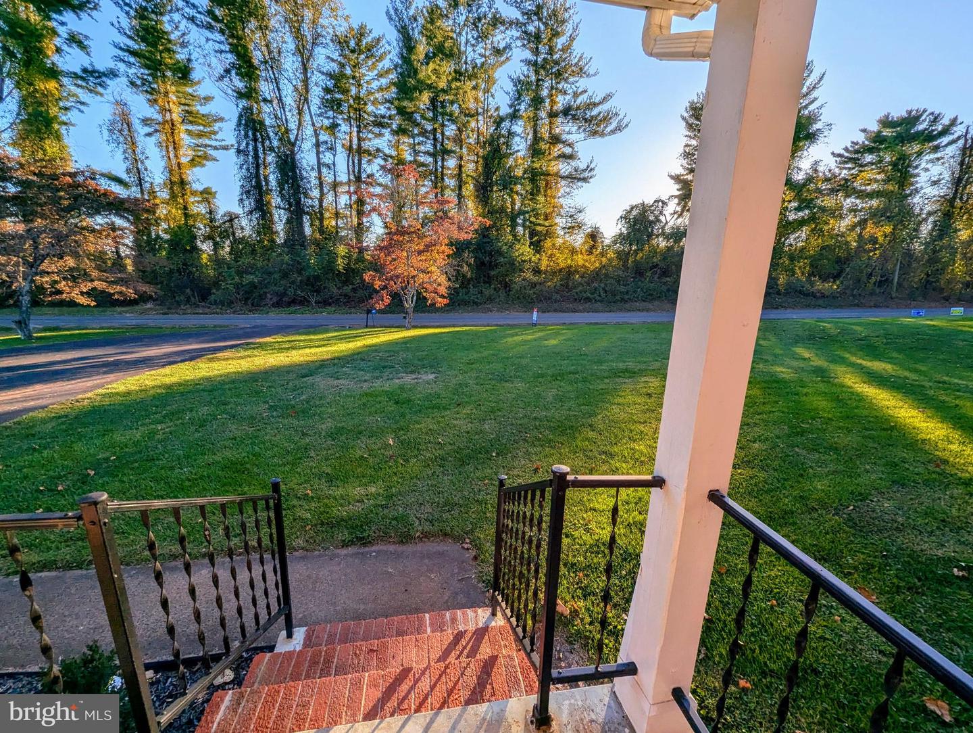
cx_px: 486
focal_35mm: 13
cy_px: 366
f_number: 2.2
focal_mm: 1.95
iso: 44
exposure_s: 1/998
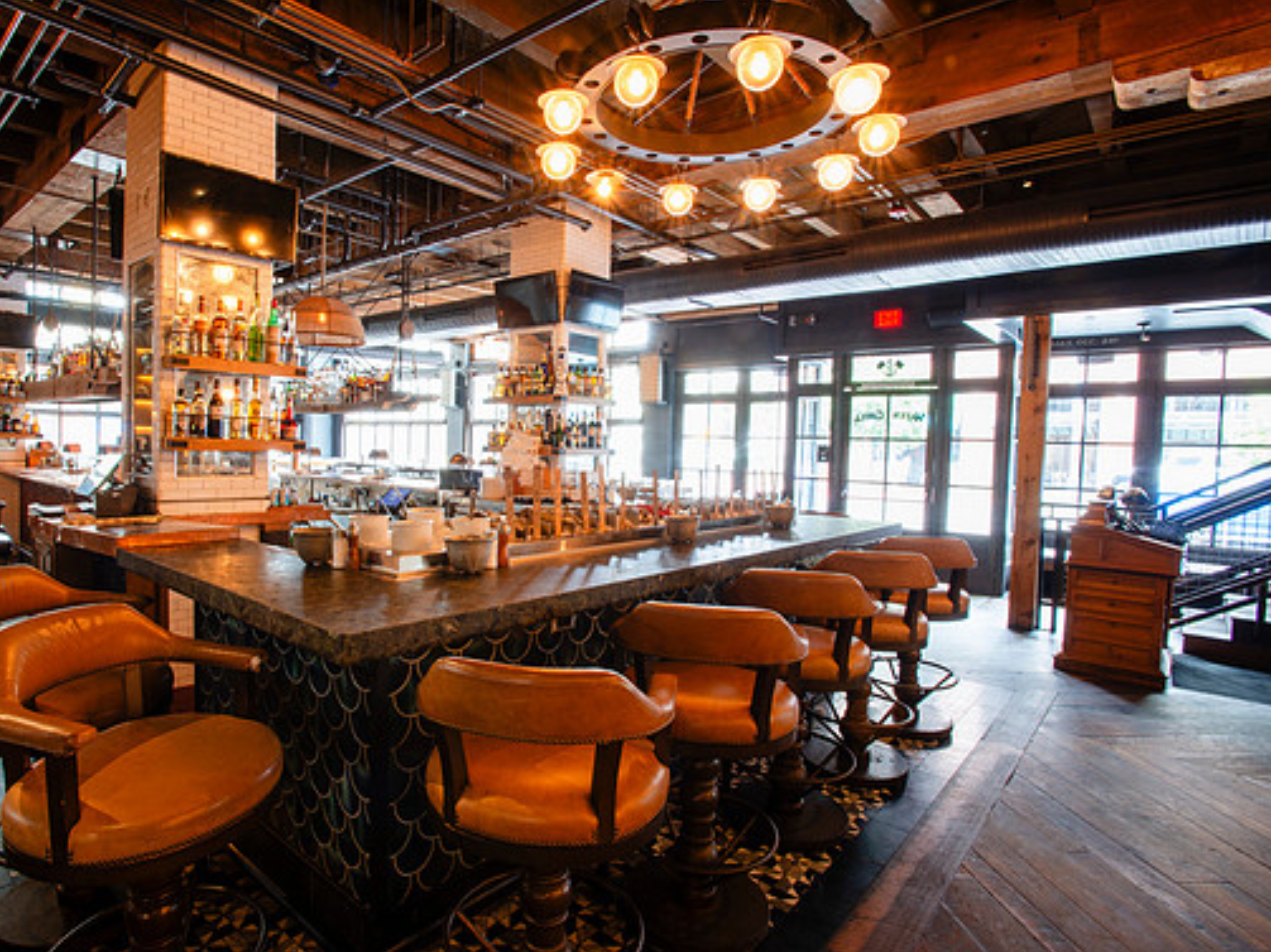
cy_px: 473
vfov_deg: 68.7
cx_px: 551
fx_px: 697
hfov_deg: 84.2
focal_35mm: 19
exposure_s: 5
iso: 200
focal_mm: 17
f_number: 22
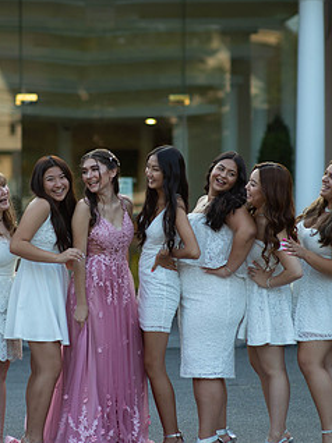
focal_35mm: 149
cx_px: 113
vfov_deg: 13.3
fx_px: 1908
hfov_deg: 9.9
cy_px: 240
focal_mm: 85
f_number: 2
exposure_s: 1/1000
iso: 250
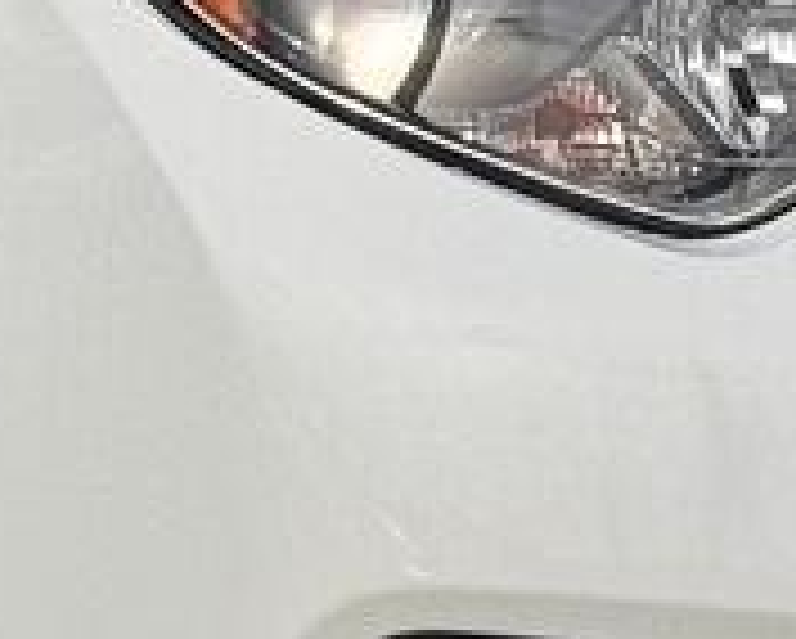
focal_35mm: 339
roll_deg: +0.4
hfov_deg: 5.7
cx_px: 724
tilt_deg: -7.6
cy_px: -220
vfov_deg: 4.6
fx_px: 7995
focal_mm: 6.76
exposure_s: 1/4310
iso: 64
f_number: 1.78
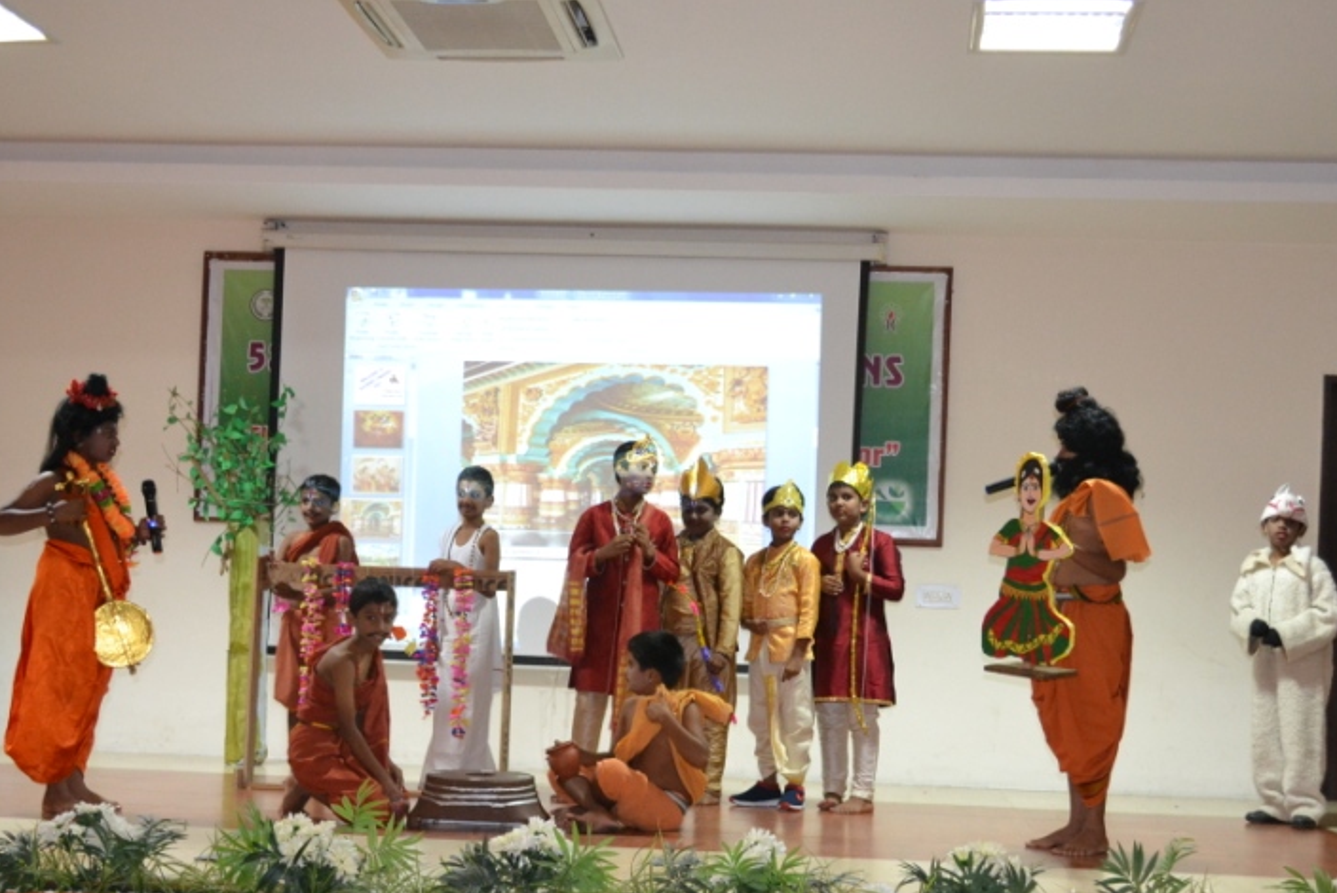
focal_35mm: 48
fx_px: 1783
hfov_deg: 41.0
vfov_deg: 27.8
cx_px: 739
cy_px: 645
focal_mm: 22
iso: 1800
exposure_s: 1/60
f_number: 4
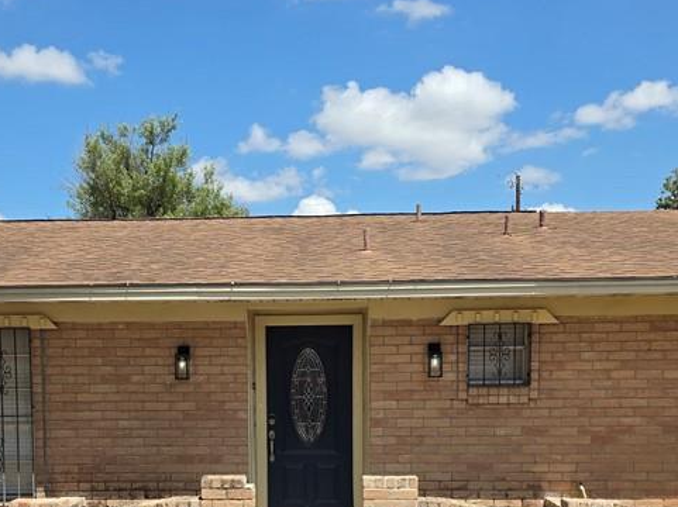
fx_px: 959
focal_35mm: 49
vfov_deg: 28.7
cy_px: 438
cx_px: 252
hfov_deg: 38.7
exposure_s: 1/5778
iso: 80
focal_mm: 6.3
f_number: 1.7
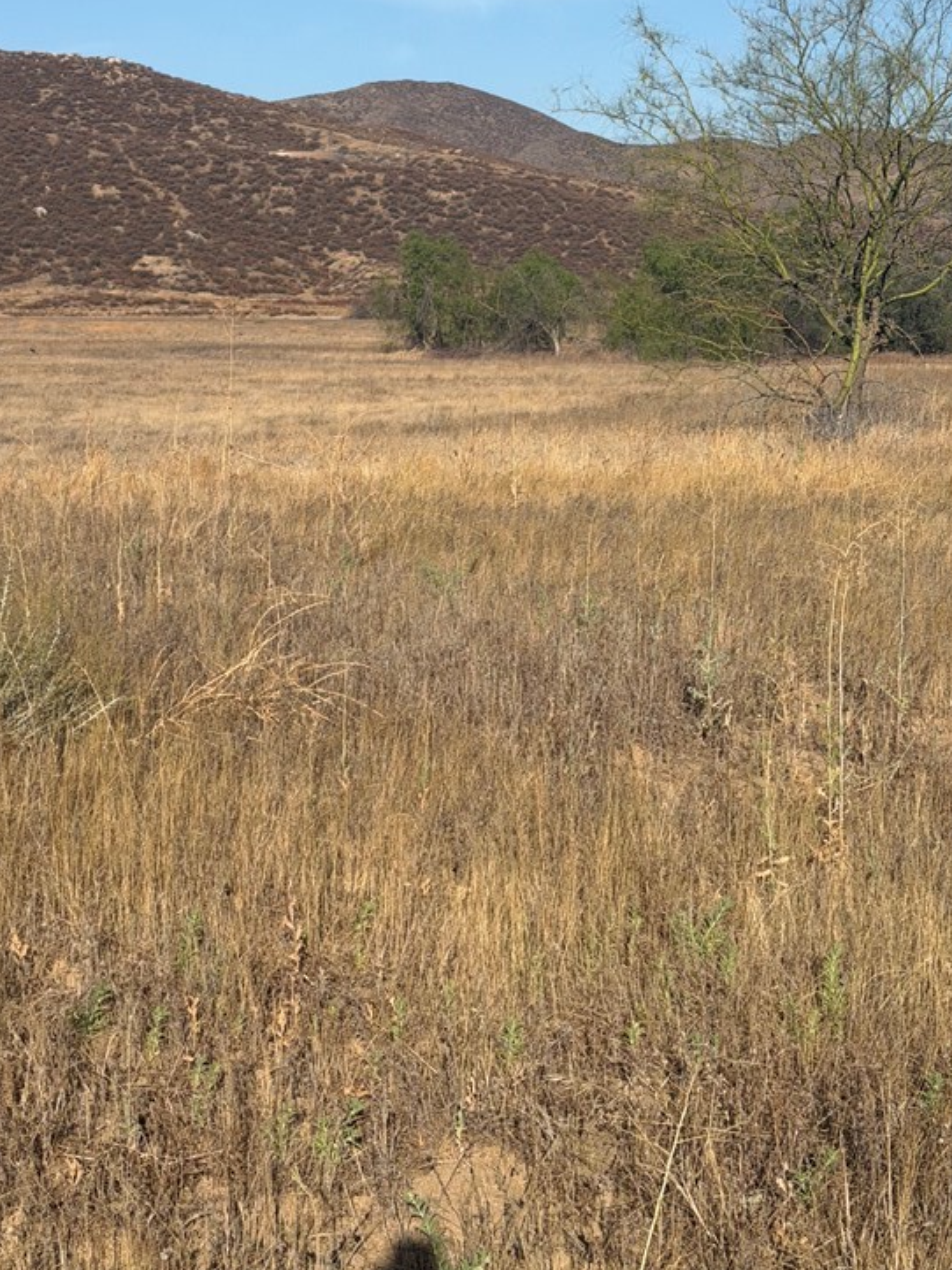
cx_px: 327
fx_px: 2494
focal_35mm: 68
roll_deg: -0.5
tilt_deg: -3.6
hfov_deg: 21.5
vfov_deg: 28.4
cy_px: 416
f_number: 1.78
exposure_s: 1/6536
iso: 64
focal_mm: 6.76
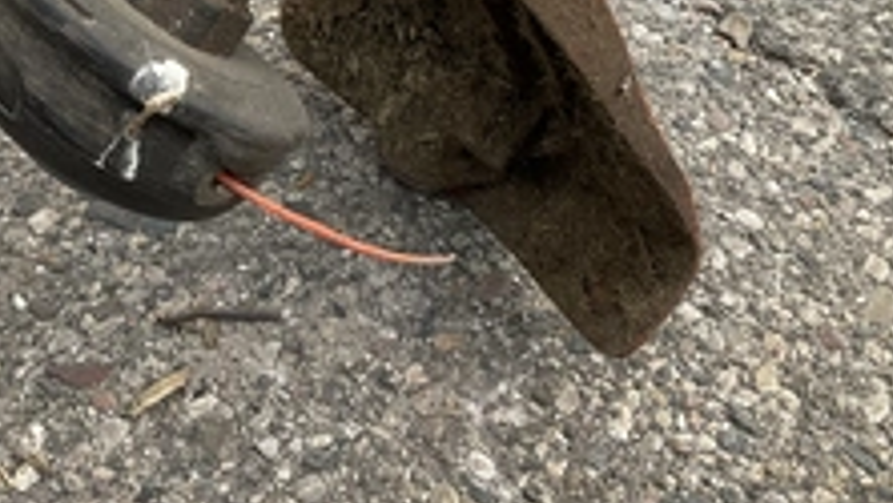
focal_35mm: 57
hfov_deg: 36.4
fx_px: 1350
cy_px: 4
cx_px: 346
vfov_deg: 20.4
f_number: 1.8
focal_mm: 3
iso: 25
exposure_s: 1/1342
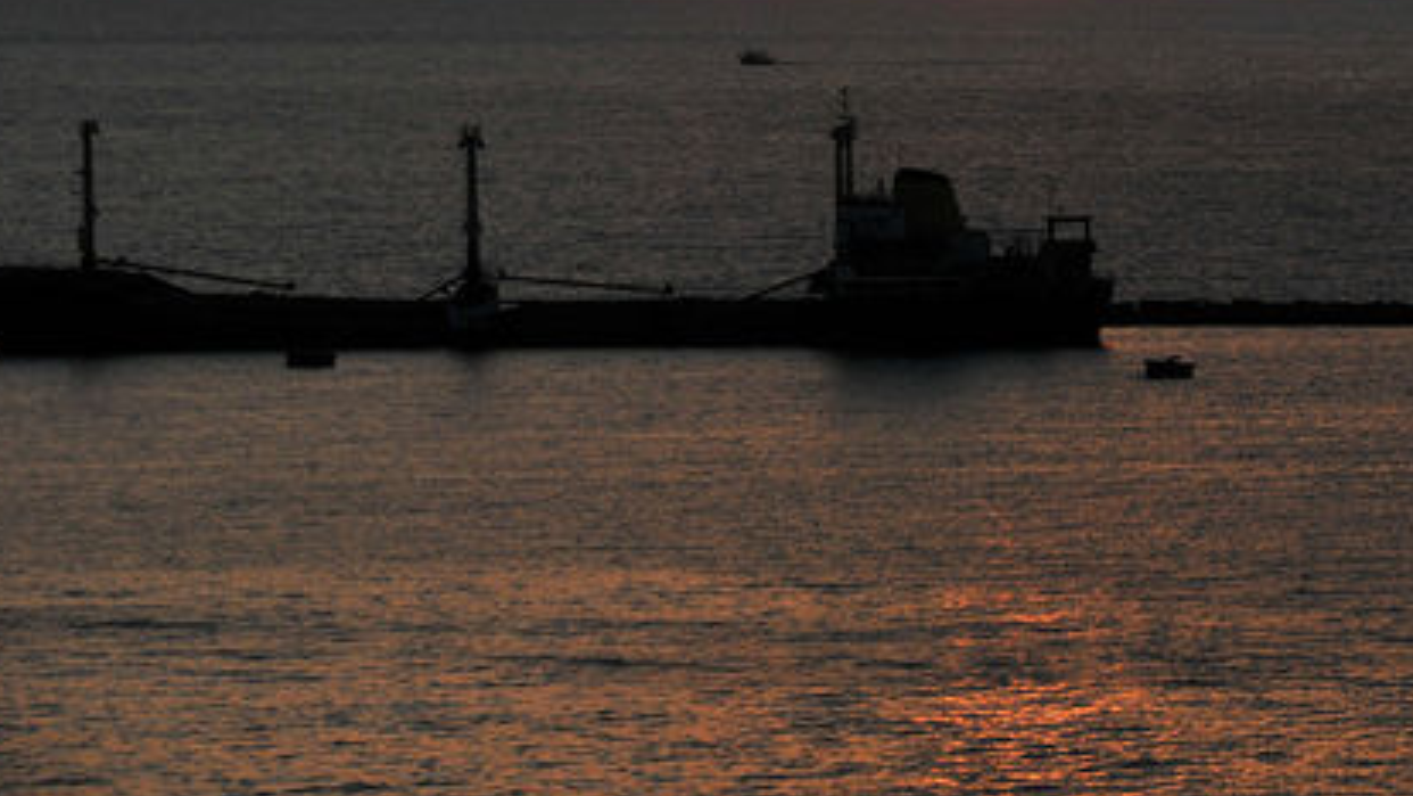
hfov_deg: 7.9
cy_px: -207
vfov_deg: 4.4
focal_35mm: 273
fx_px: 10230
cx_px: 1512
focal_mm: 80
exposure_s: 1/1000
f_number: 7.1
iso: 200
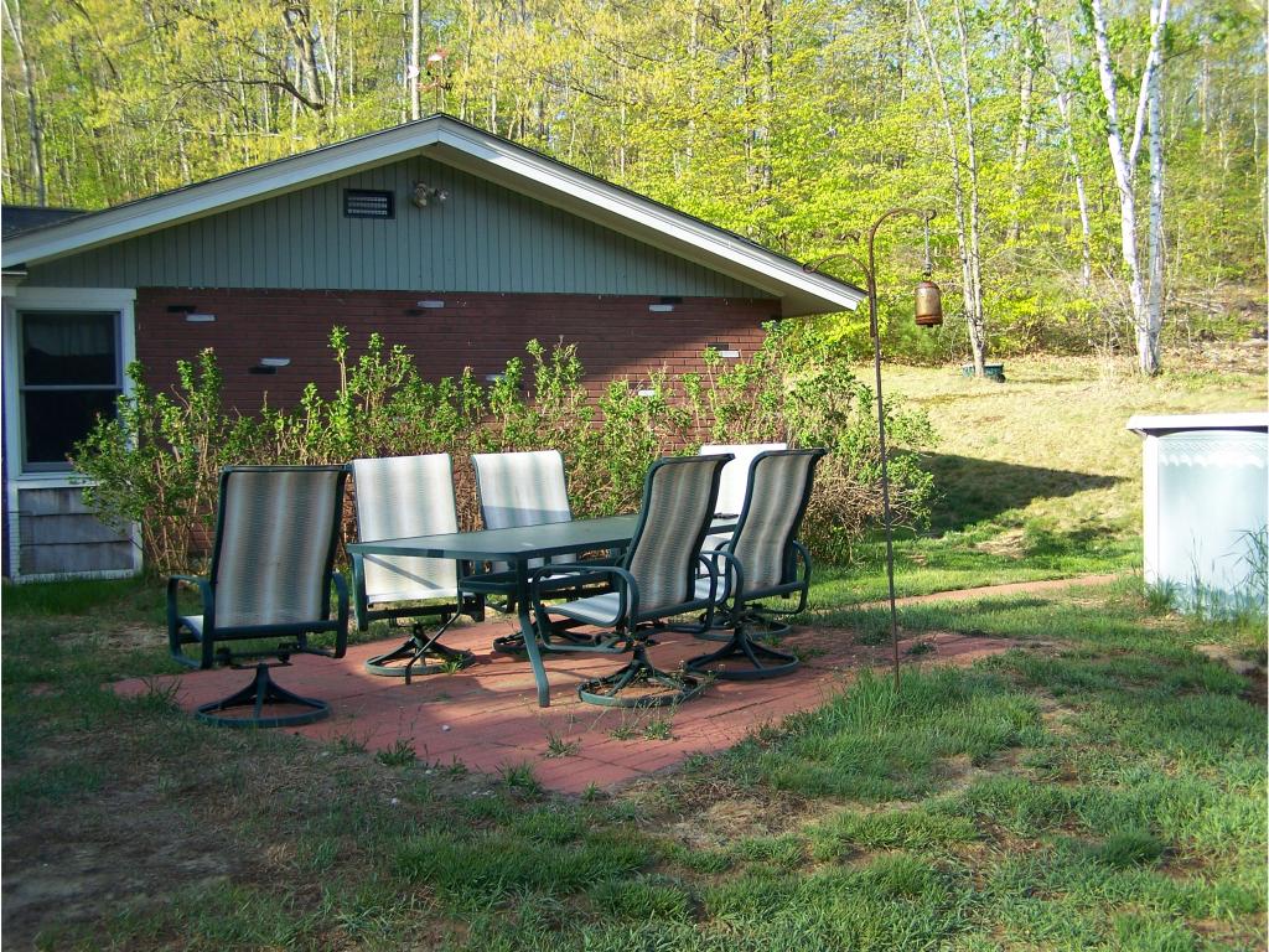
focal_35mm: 38
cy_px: 476
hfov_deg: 49.0
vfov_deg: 37.7
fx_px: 1393
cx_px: 634
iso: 80
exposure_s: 1/320
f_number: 2.8
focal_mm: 6.3
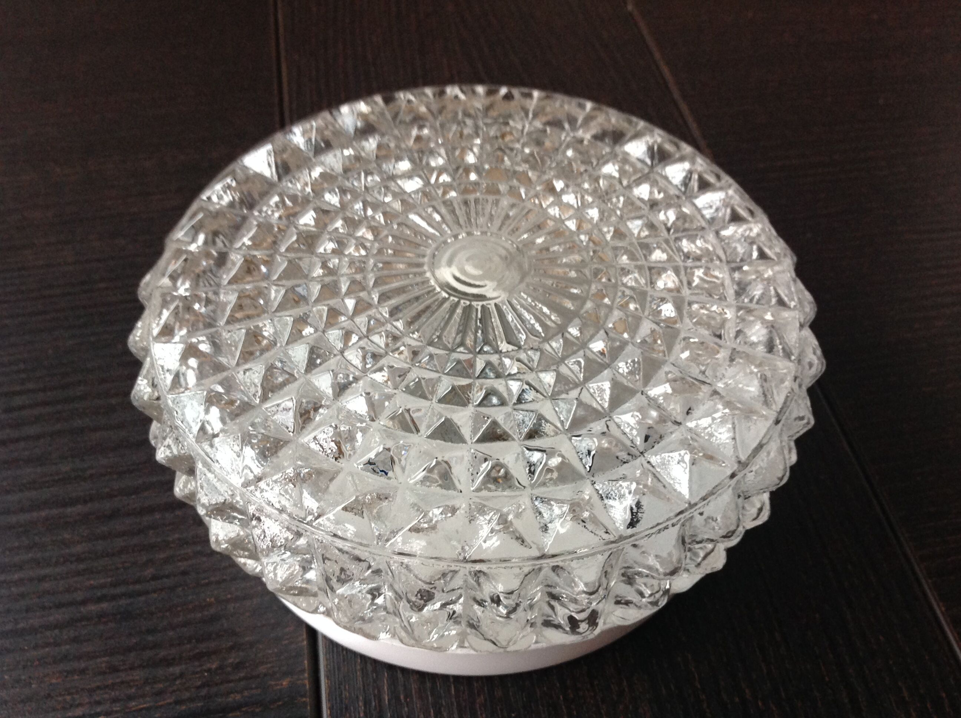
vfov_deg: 40.6
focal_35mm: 35
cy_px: 359
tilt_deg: -50.9
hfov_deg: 52.7
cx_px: 480
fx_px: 970
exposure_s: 1/15
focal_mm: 4.28
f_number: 2.4
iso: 160
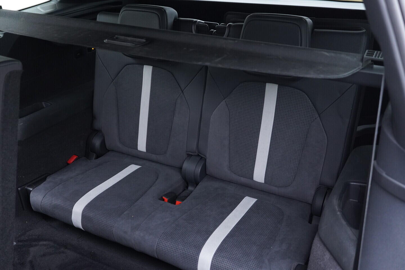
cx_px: 202
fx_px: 405
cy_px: 135
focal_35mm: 36
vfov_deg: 36.9
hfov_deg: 53.1
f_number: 2.8
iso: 1000
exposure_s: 1/40
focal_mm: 24
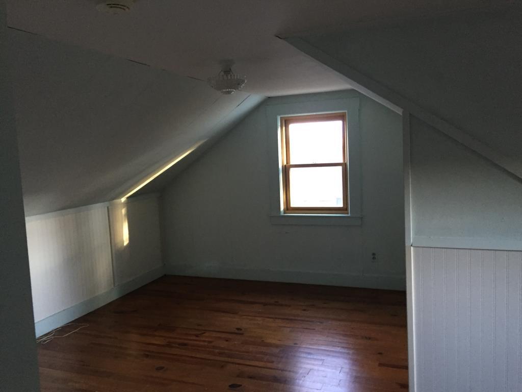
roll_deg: +3.0
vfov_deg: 48.2
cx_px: 261
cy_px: 196
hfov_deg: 61.7
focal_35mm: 29
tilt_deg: -5.6
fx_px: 437
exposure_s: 1/17
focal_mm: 4.15
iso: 250
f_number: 2.2
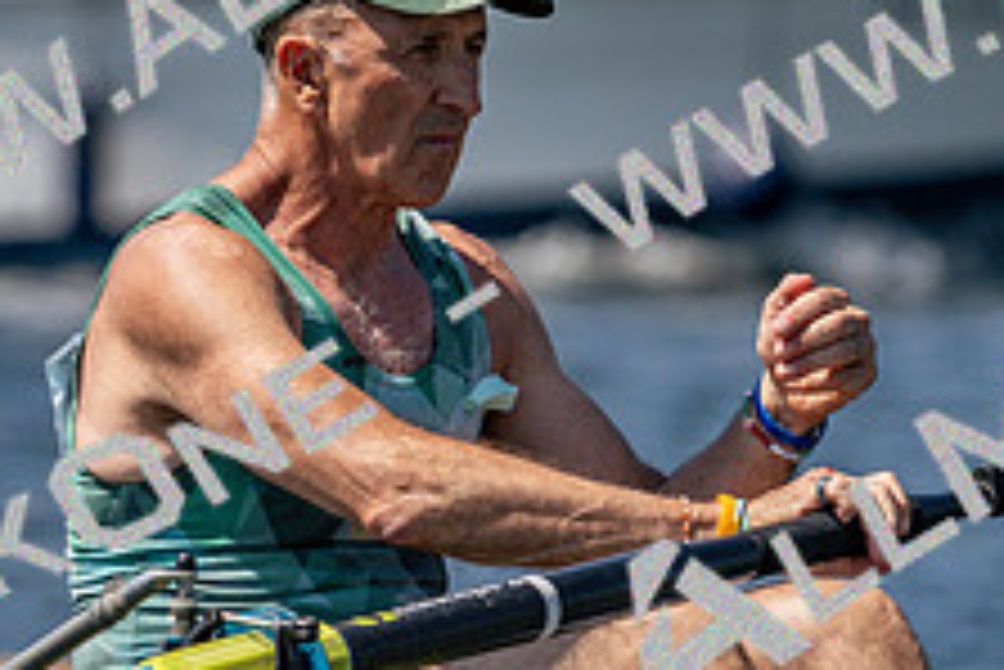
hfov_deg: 2.1
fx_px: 26929
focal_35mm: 965
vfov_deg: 1.4
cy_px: 326
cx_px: 243
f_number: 6.3
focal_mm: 371
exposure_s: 1/2000
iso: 200
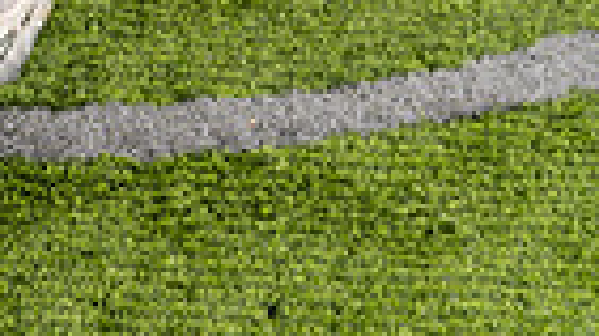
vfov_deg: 9.9
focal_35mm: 107
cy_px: -481
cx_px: -25
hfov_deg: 19.3
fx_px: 1698
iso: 250
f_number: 9
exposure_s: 1/250
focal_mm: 32
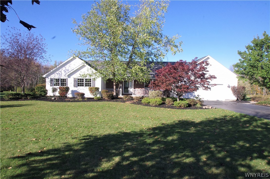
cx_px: 135
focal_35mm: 21
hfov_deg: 81.3
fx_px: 157
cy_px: 90
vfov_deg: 59.3
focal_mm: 14.38
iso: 800
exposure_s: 1/400
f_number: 14
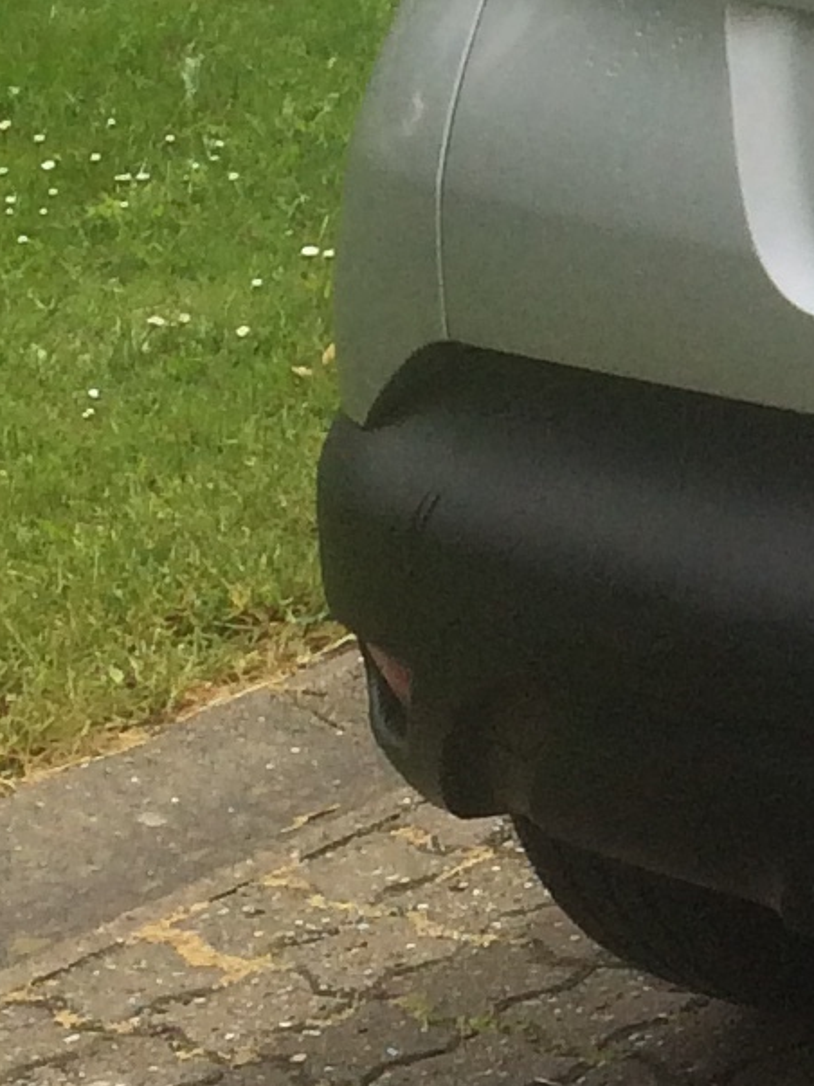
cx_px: 2156
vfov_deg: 12.1
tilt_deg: -13.9
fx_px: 4924
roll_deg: +0.7
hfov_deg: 8.4
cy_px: -436
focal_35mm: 157
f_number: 2.2
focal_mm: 4.15
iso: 32
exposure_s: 1/2160
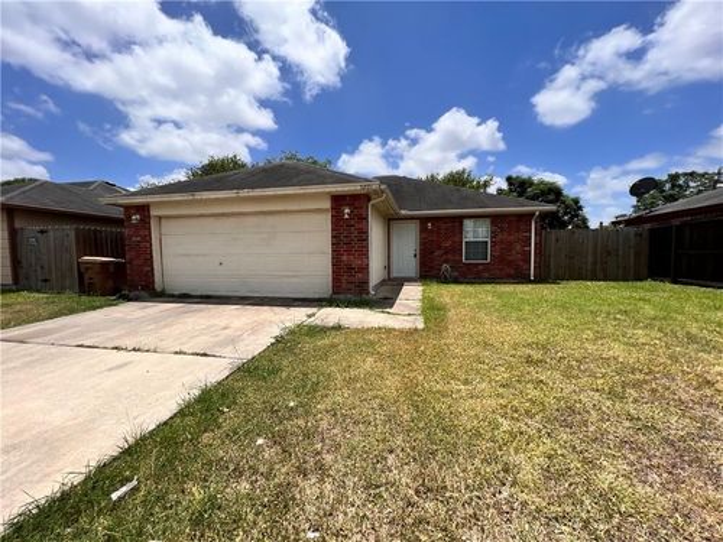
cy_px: 271
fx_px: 272
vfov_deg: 89.9
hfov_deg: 106.2
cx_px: 362
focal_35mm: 13
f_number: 1.8
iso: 32
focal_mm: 1.57
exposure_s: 1/1672
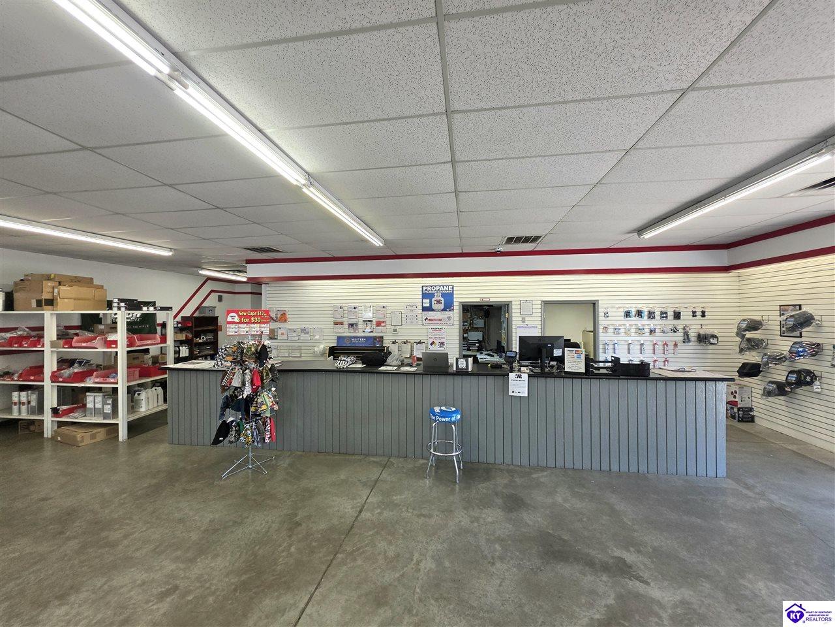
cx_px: 418
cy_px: 314
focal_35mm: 13
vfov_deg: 89.9
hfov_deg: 106.2
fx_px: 314
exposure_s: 1/120
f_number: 1.9
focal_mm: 2.2
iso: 64
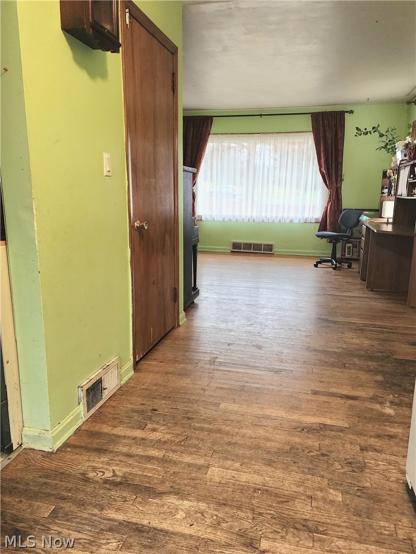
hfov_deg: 58.9
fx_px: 368
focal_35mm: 23
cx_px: 208
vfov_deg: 73.9
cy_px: 277
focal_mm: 6.4
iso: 800
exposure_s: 1/120
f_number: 1.8
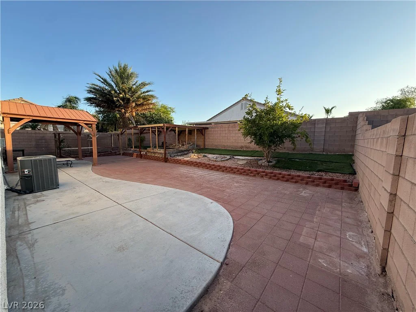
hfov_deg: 102.1
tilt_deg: -5.6
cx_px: 208
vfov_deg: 85.7
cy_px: 156
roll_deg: -1.2
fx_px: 168
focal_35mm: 14
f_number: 2.2
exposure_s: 1/535
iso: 64
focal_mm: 2.22
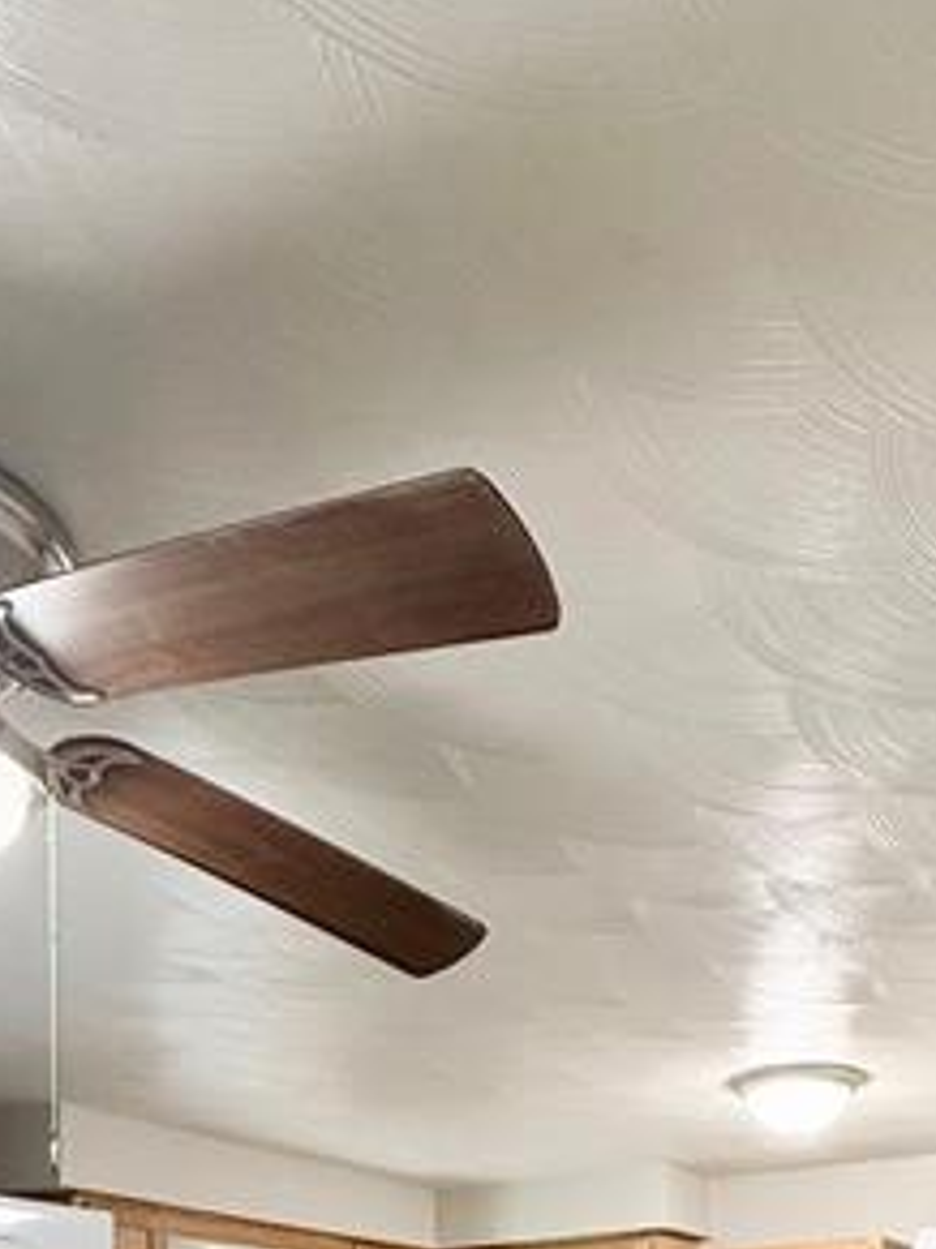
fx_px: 1335
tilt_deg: +1.3
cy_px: 1395
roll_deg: +0.3
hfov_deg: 38.0
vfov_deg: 40.0
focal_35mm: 37
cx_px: 661
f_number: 2.2
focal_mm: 2.22
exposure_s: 1/120
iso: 400
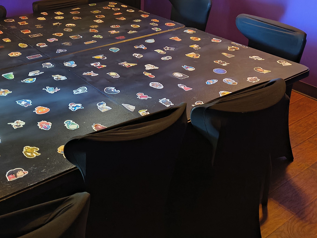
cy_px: 35
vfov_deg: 31.7
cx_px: 123
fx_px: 403
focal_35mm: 44
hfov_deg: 42.7
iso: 4286
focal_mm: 4.68
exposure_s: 1/24
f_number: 1.7
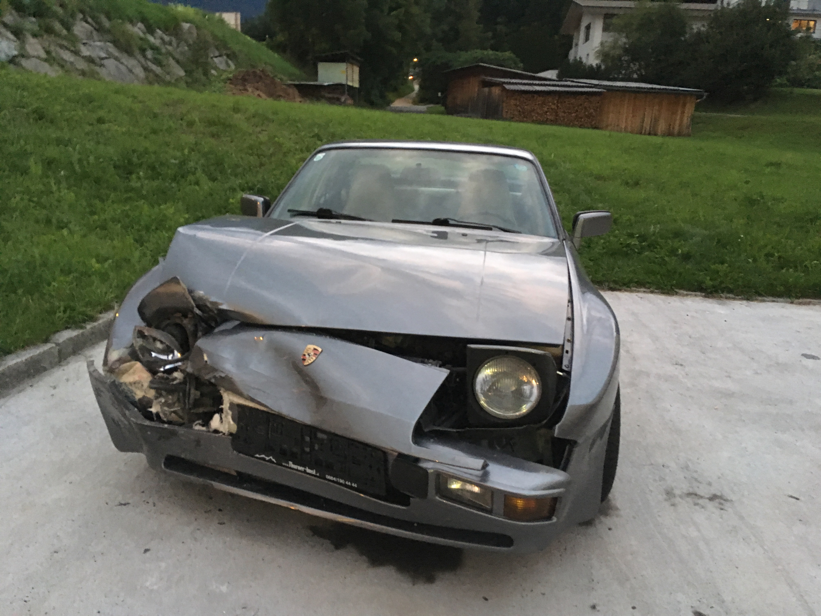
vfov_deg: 48.2
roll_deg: -1.1
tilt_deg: -15.9
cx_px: 410
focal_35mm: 29
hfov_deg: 61.7
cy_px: 308
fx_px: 688
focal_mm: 4.15
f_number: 2.2
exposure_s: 1/17
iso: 500
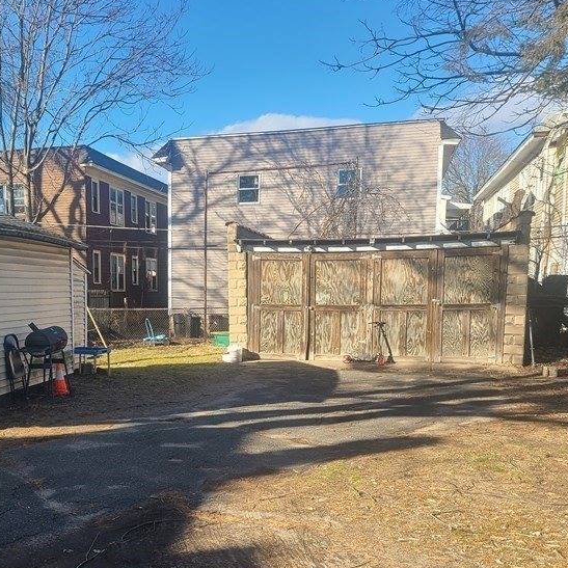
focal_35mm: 43
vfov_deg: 38.7
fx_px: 798
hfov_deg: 38.1
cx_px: 140
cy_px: 376
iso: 40
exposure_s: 1/944
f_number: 1.8
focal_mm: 5.4
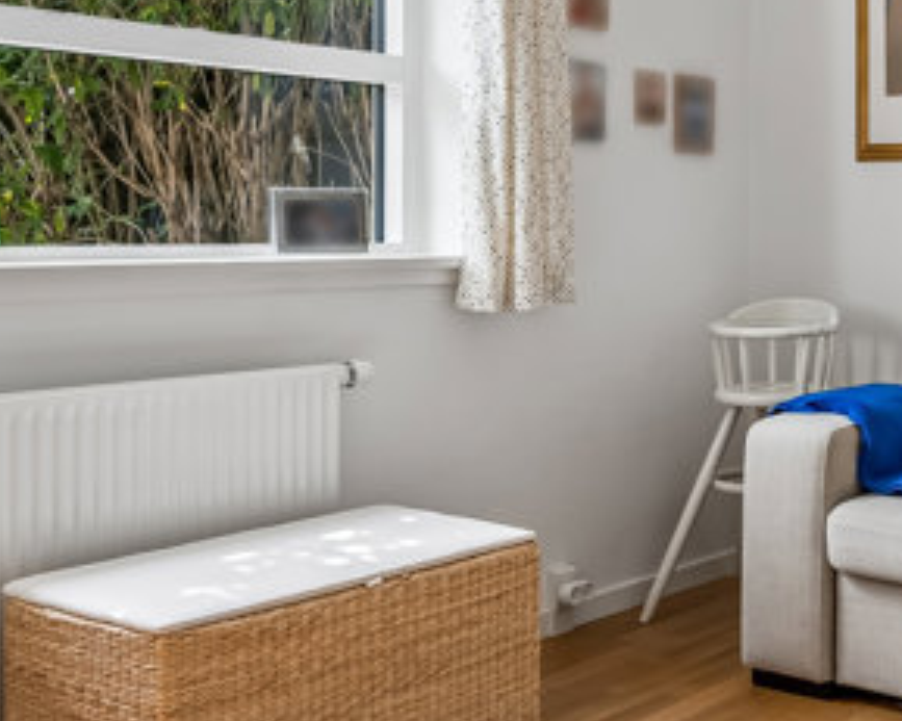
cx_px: 849
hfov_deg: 33.0
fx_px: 1422
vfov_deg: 28.3
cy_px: 239
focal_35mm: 53
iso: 400
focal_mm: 20.5
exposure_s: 1/60
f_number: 5.6
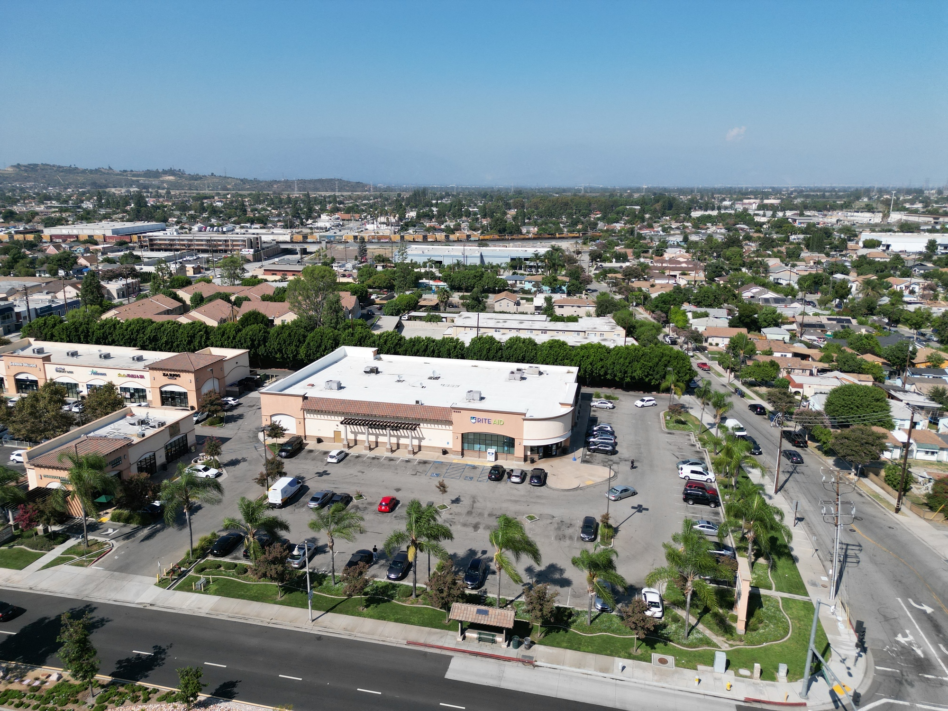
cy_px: 356
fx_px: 657
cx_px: 474
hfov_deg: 71.6
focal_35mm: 24
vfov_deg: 56.8
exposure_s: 1/4000
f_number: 1.7
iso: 130
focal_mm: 6.72
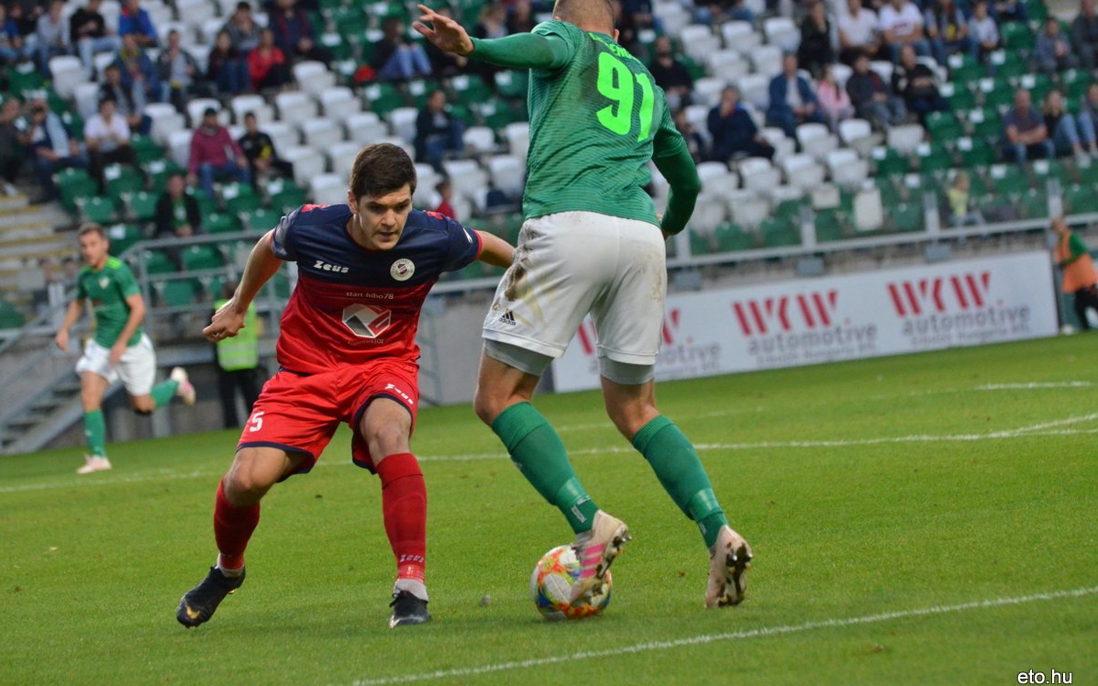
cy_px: 346
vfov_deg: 5.0
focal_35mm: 260
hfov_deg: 8.1
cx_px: 549
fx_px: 7780
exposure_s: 1/1000
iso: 2500
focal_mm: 170
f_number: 5
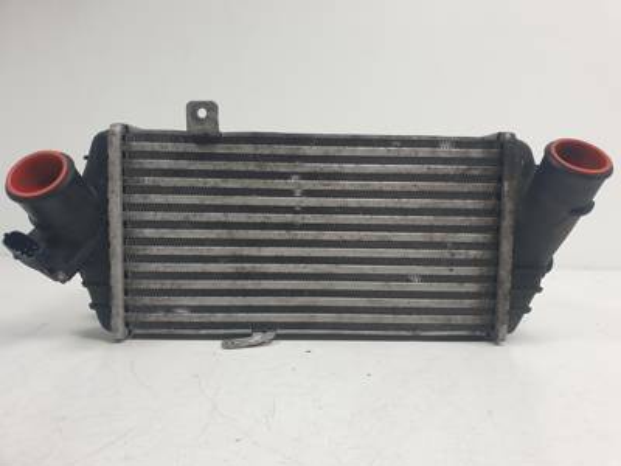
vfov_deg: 53.1
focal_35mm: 26
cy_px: 233
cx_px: 310
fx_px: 466
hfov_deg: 67.3
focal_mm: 4.3
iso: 50
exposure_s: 1/163
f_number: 2.4
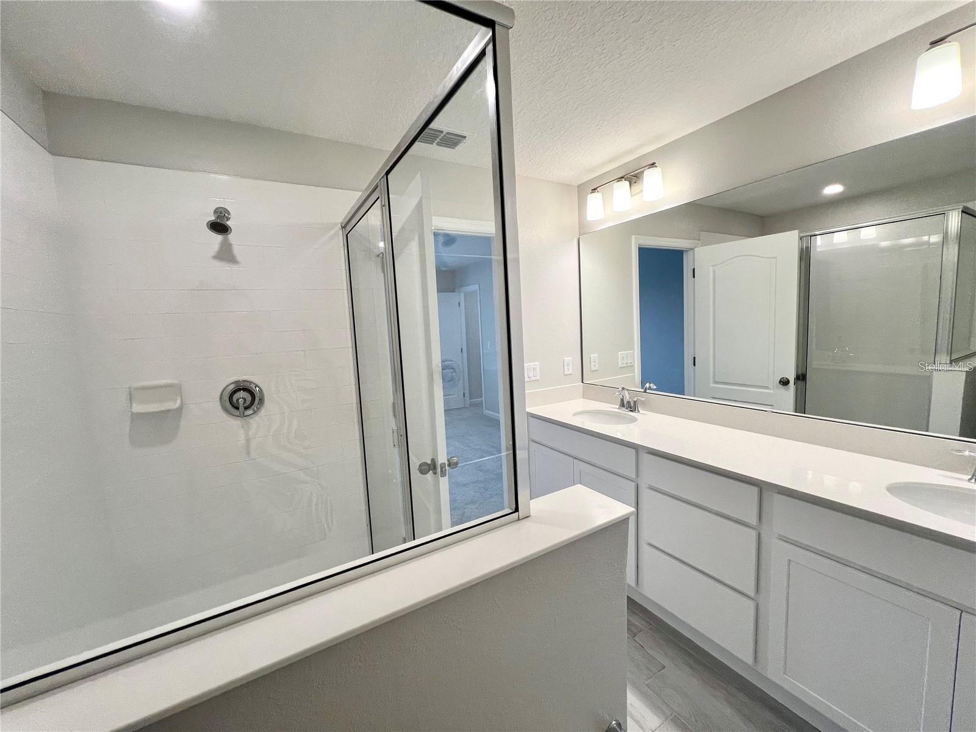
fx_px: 367
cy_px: 366
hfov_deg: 106.2
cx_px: 488
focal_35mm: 13
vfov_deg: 89.9
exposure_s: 1/120
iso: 100
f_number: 1.8
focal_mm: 1.57
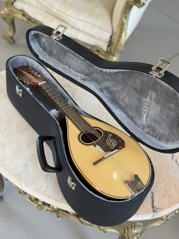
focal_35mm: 48
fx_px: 331
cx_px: 90
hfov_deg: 30.3
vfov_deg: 39.7
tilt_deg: -47.6
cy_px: 120
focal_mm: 6.76
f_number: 1.78
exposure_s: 1/109
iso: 100
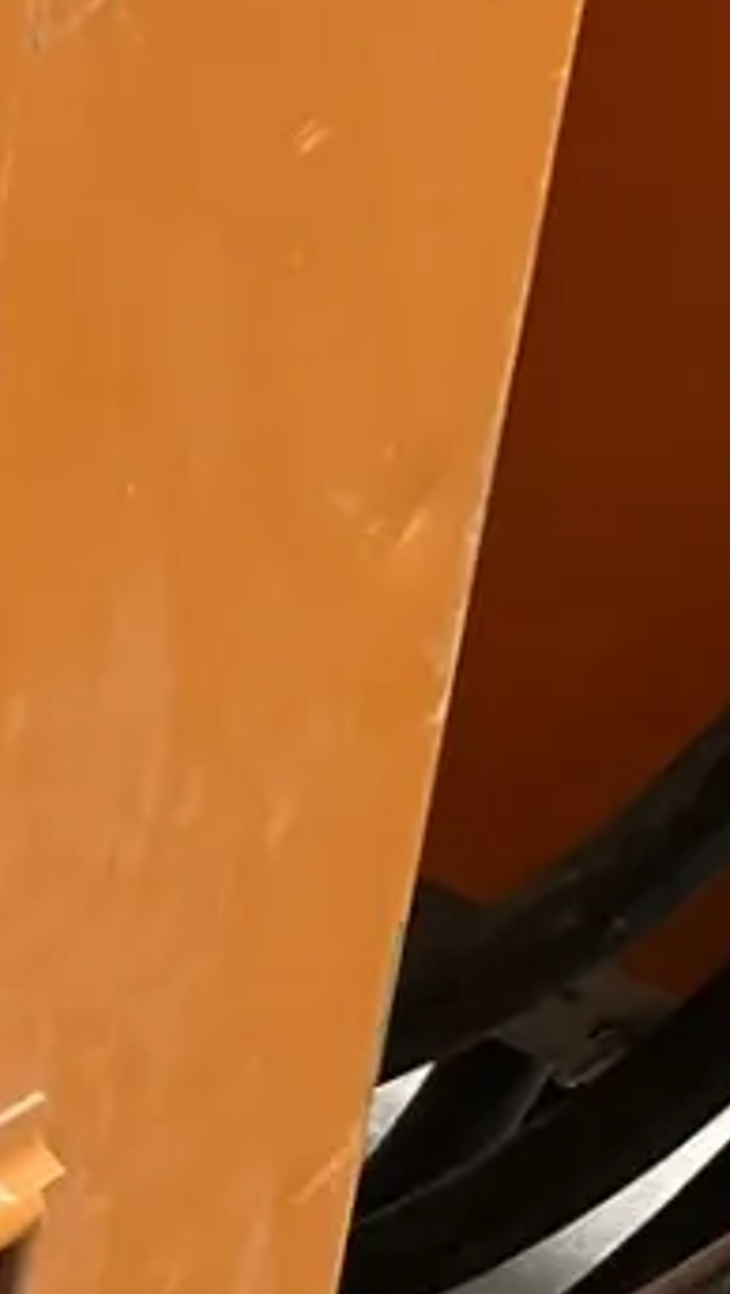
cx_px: -1008
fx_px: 5426
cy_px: 1087
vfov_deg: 13.5
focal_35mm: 158
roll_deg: +0.7
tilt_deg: -39.0
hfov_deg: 7.2
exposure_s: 1/121
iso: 125
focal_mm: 5.7
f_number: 1.5
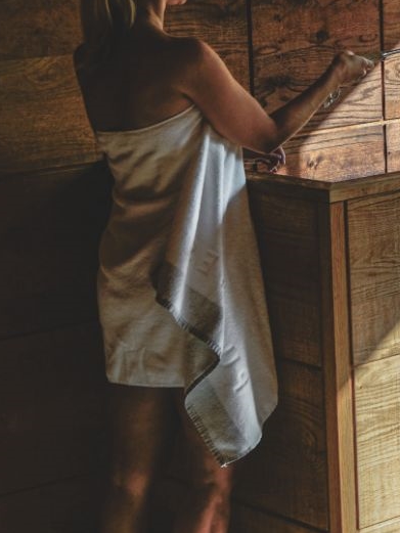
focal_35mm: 124
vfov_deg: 15.9
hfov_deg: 11.7
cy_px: 217
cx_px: 482
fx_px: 1910
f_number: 2.8
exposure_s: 1/200
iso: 100
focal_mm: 35
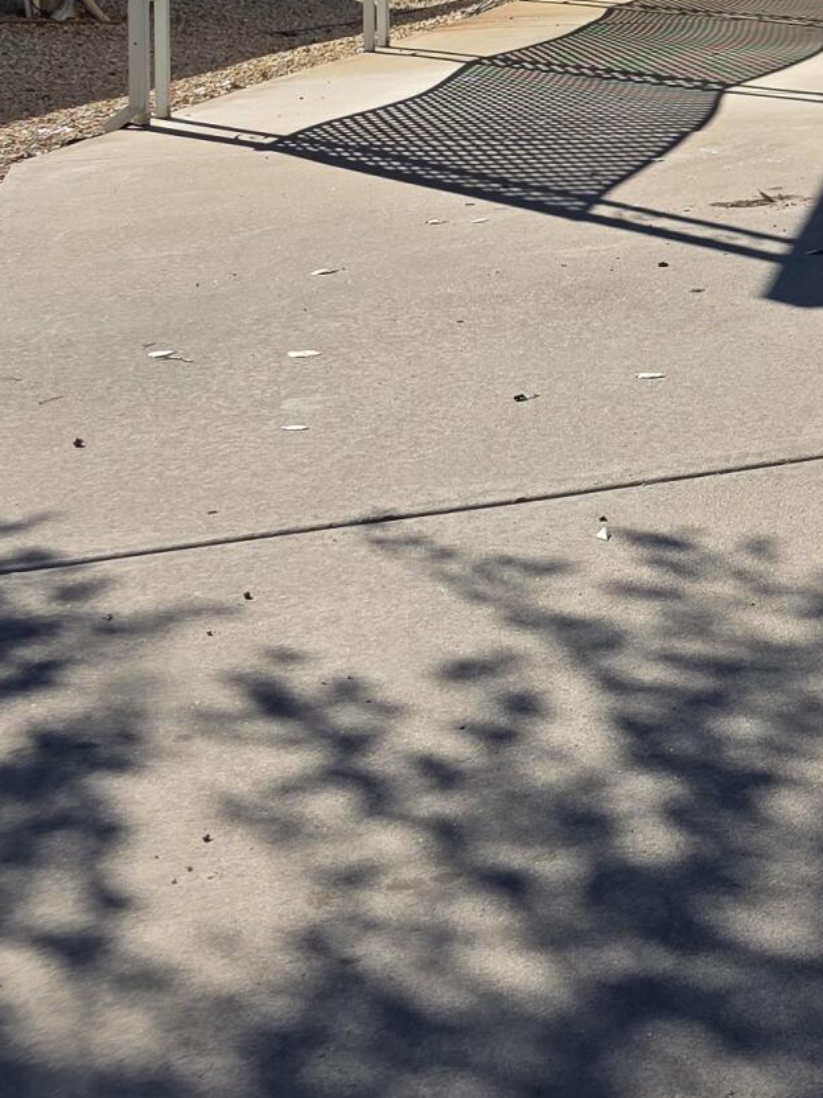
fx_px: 2632
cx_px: 1522
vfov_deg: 22.1
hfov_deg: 15.2
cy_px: -157
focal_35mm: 83
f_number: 1.7
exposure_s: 1/5017
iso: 80
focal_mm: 6.3
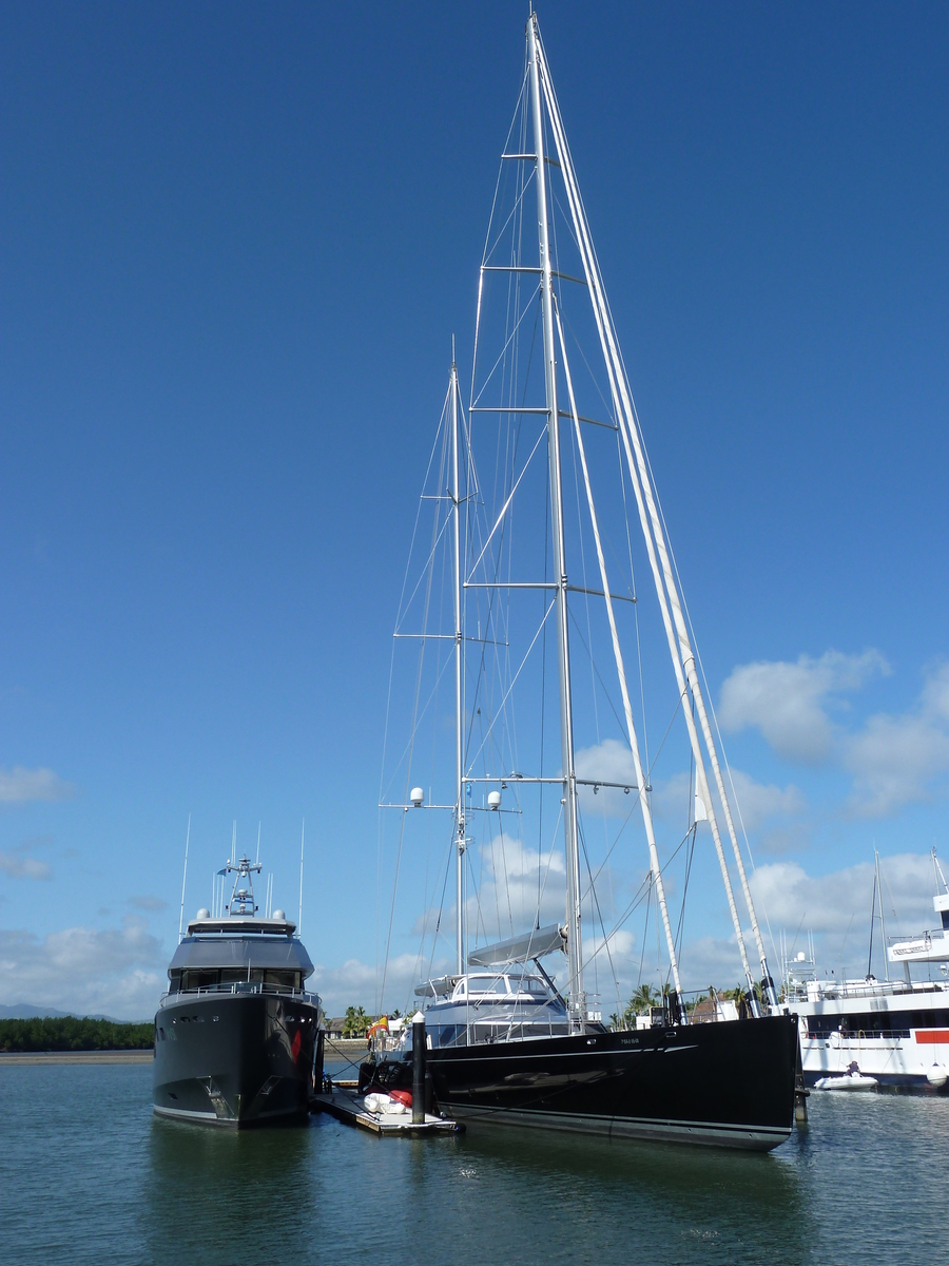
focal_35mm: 30
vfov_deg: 60.0
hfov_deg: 46.8
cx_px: 474
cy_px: 633
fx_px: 1097
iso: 80
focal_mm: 5
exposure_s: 1/500
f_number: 5
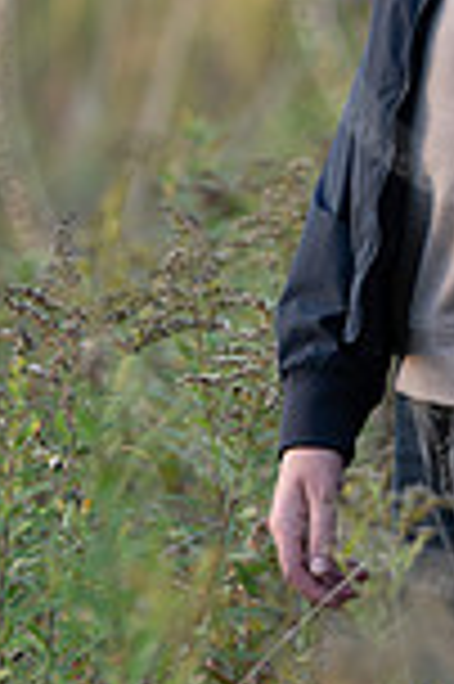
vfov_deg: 3.4
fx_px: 11356
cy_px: 36
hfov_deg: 2.3
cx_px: 580
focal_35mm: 599
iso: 125
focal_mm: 135
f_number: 1.8
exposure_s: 1/320
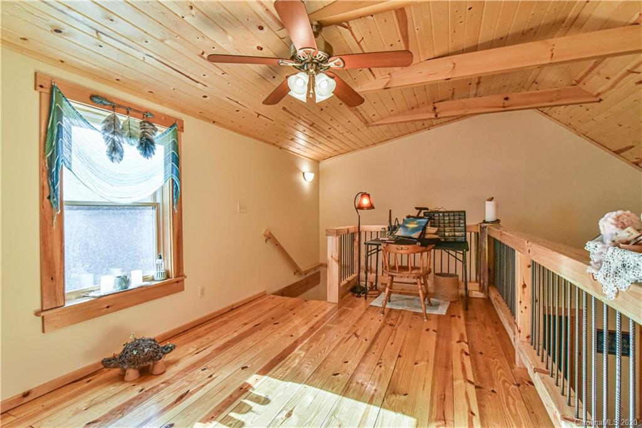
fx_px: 285
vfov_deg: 73.8
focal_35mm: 16
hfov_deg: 96.7
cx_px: 321
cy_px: 214
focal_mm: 16
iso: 4000
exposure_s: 1/320
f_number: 9
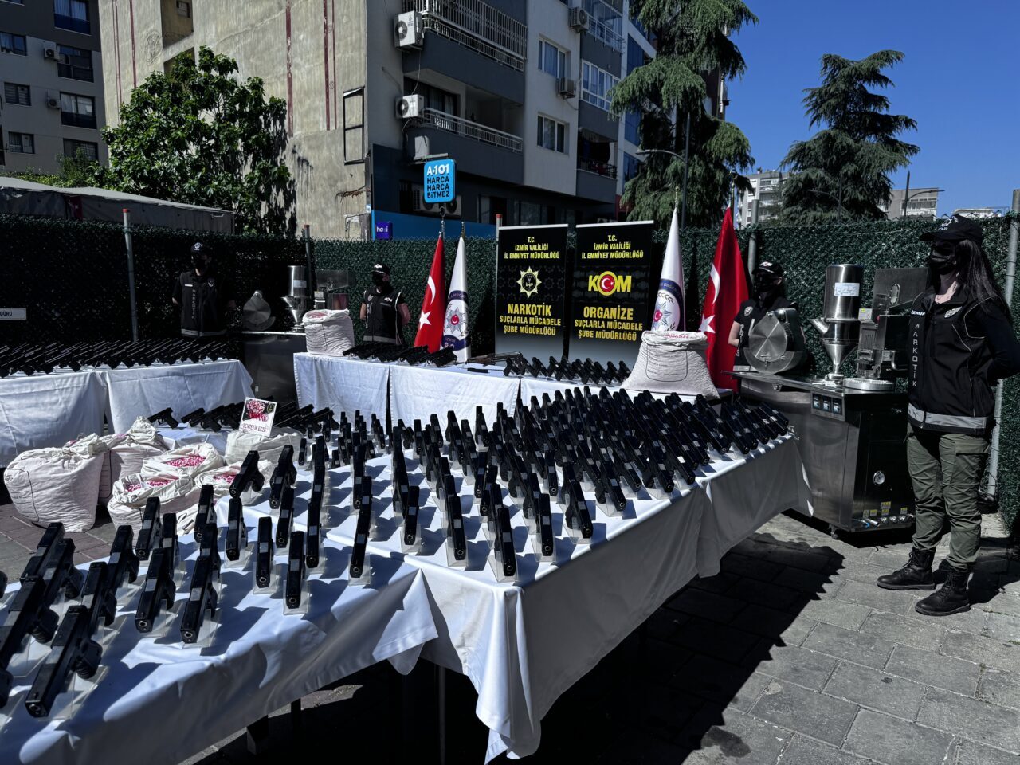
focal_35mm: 24
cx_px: 510
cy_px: 382
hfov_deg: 71.6
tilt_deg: -9.2
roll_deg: -0.9
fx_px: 707
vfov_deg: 56.8
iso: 80
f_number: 1.78
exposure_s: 1/5814
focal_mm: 6.76
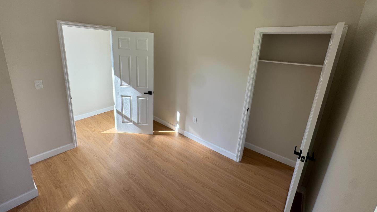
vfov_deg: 66.5
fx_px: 160
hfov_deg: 99.3
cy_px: 87
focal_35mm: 16
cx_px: 183
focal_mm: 2.22
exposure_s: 1/99
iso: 50
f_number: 2.2
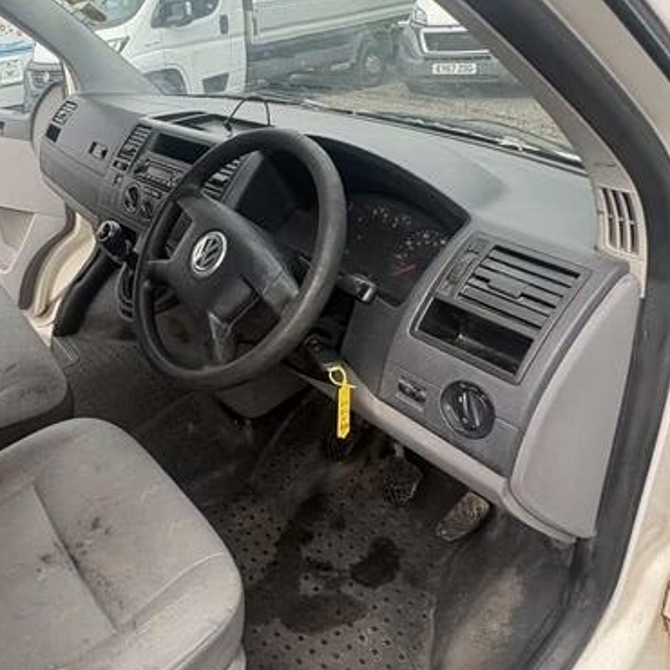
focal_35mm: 30
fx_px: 657
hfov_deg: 51.2
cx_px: 150
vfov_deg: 53.5
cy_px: 259
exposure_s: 1/162
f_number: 2.2
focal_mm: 2.22
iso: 40
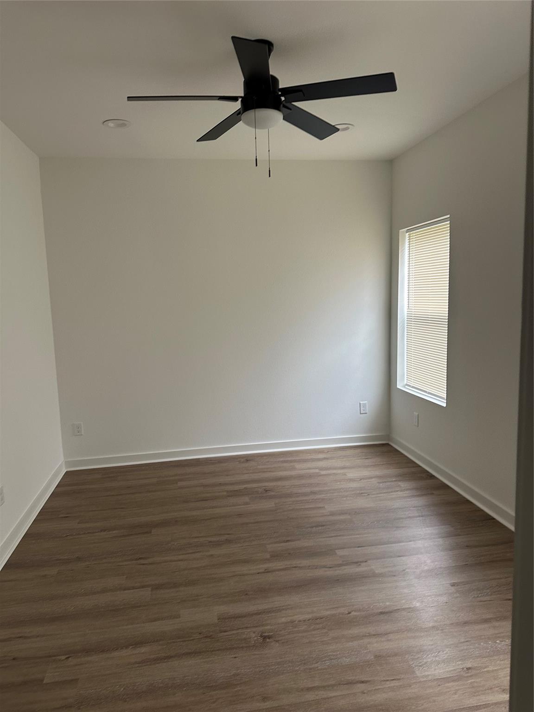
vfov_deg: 71.6
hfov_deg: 56.8
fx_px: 494
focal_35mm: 24
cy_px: 356
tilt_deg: -8.7
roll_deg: +1.9
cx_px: 267
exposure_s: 1/60
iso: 200
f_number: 1.78
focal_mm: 6.86
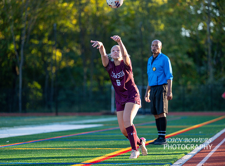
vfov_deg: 8.5
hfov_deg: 11.6
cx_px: 112
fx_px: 1112
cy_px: 83
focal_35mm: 172
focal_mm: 150
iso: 900
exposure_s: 1/2000
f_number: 2.8
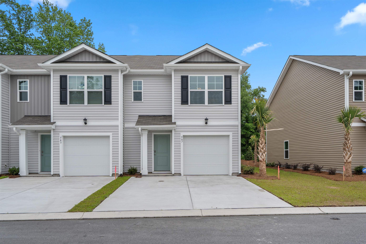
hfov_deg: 73.7
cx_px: 183
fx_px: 244
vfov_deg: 53.1
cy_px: 122
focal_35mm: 24
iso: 250
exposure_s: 1/250
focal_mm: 24
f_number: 8
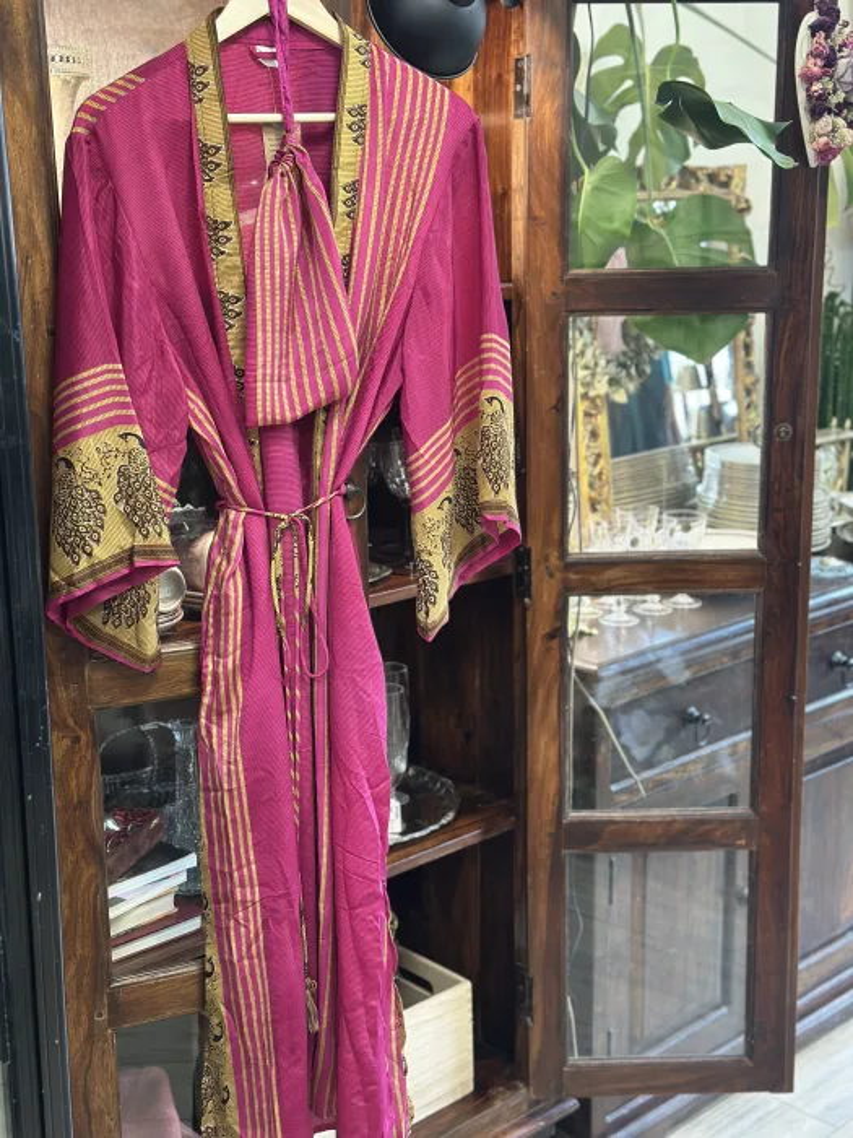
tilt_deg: -12.5
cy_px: 569
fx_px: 1577
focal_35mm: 48
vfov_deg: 39.7
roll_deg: +0.2
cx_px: 426
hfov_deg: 30.3
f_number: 1.78
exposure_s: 1/50
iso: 250
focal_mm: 6.86
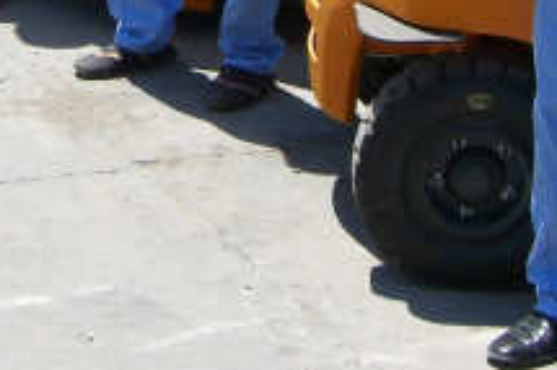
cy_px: -285
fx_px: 2273
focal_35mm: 147
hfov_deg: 13.9
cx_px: 135
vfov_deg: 8.9
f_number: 4.3
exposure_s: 1/400
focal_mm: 6.2
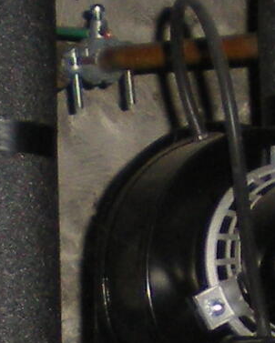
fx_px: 2999
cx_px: 239
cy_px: 381
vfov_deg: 6.5
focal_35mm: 295
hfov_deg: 5.2
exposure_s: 1/60
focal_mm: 6.3
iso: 118
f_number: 3.1
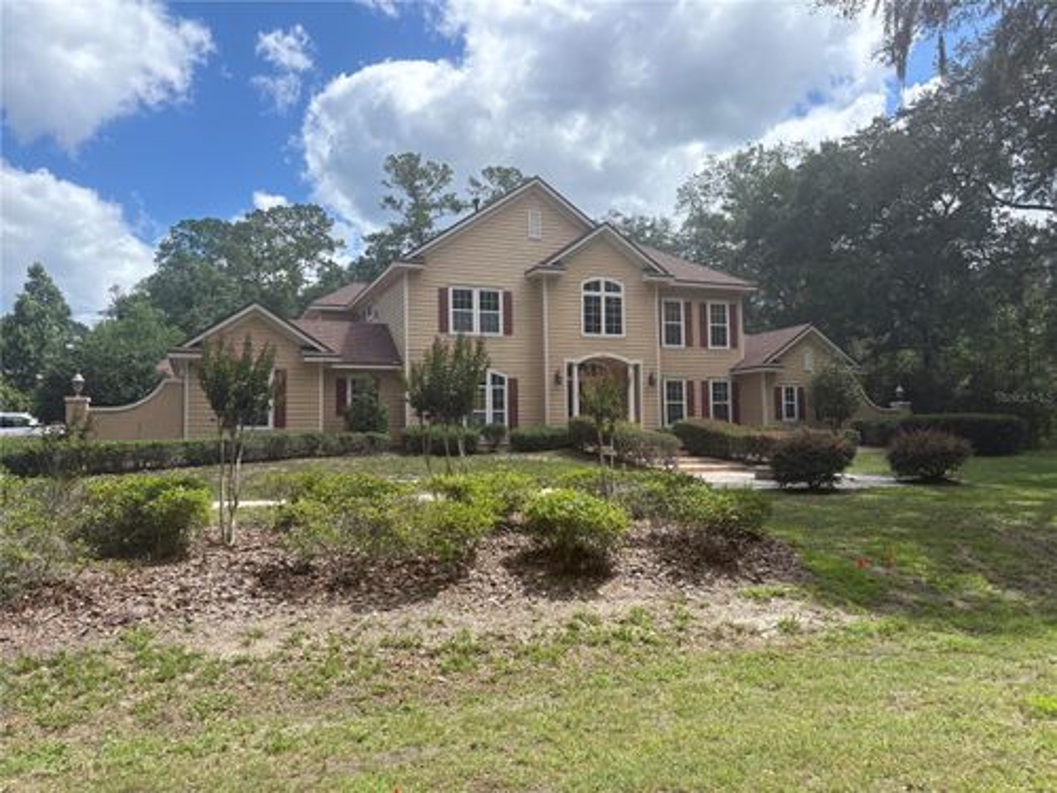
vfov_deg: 53.1
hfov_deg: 67.3
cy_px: 396
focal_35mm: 26
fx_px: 794
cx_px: 528
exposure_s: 1/1901
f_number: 1.6
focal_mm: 5.96
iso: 50
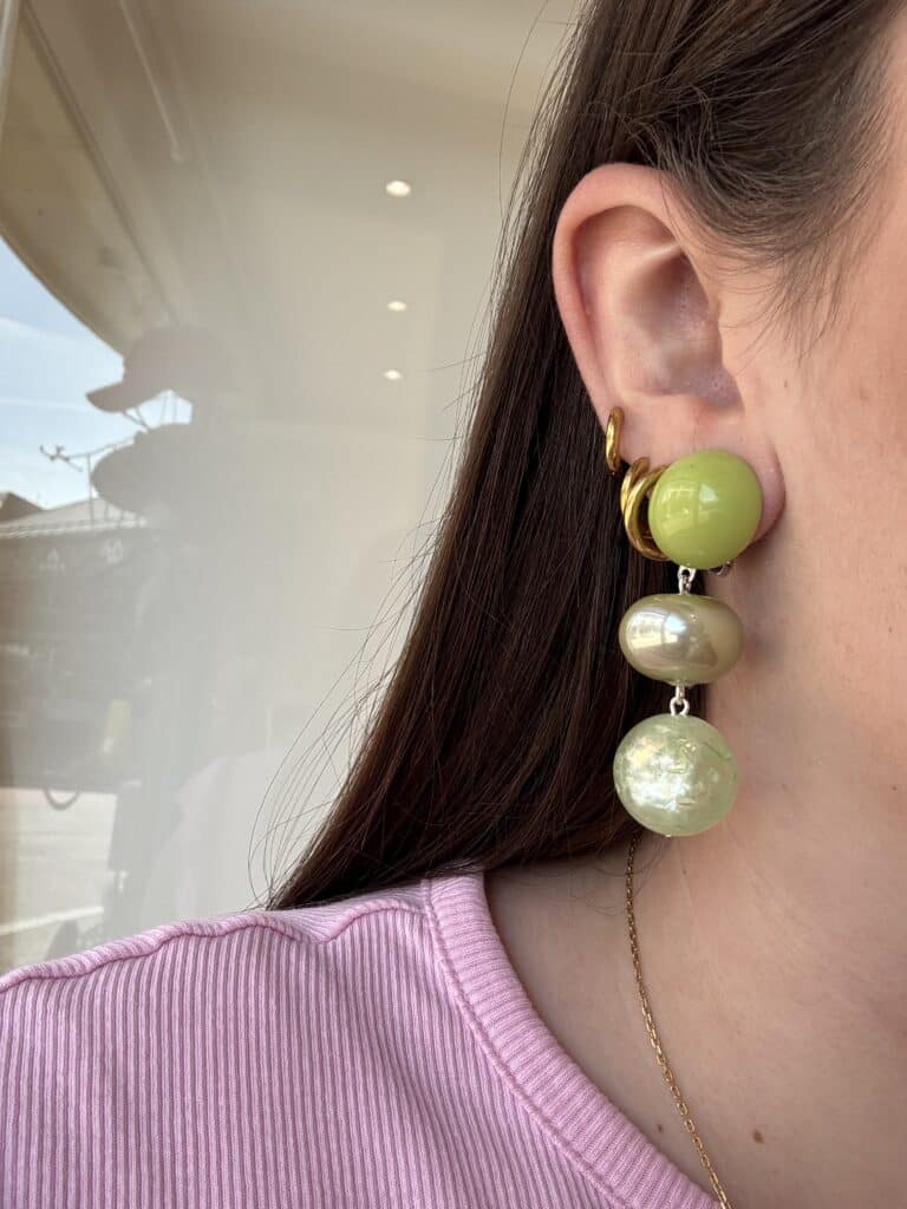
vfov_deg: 60.0
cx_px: 454
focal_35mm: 30
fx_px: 1048
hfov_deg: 46.8
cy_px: 604
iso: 25
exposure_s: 1/121
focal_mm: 2.69
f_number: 1.9
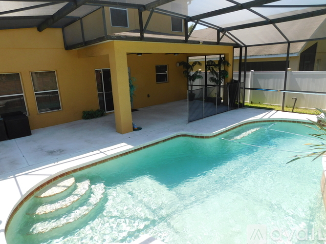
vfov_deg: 58.9
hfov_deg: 73.9
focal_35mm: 23
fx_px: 217
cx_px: 163
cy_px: 122
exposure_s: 1/640
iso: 125
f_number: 3
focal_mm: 4
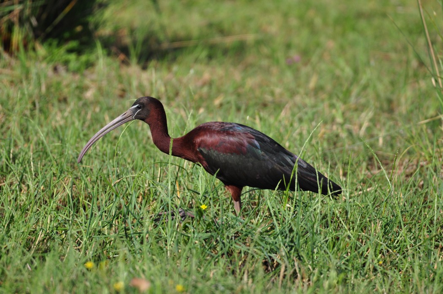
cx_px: 222
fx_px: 11060
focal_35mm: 900
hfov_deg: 2.3
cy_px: 147
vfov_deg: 1.5
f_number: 6.3
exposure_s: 1/2000
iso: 500
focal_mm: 600
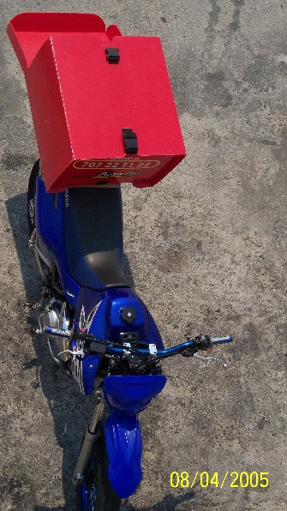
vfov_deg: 30.6
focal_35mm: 69
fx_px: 934
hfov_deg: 17.5
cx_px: 117
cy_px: 256
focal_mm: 13.3
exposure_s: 1/700
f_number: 5.6
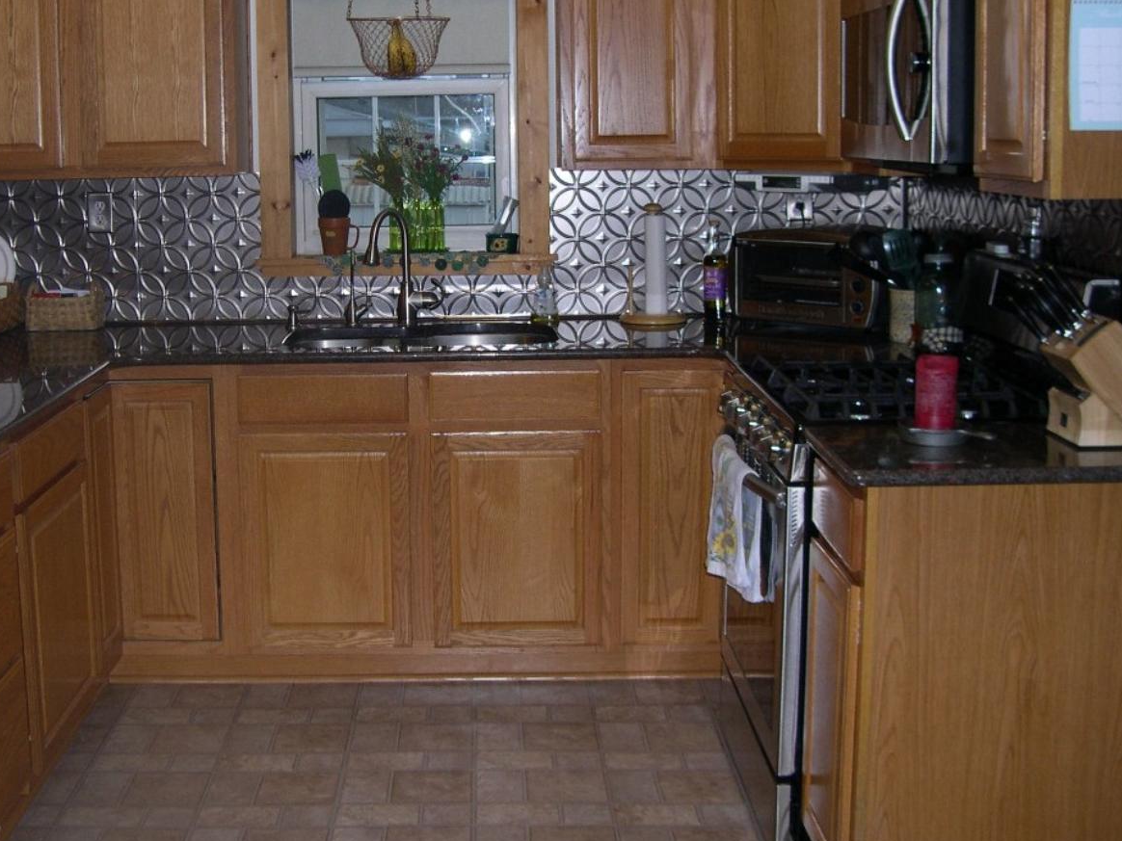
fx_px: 1523
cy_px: 333
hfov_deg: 40.2
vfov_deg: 30.8
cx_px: 435
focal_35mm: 47
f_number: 2.8
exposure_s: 1/60
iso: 139
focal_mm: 8
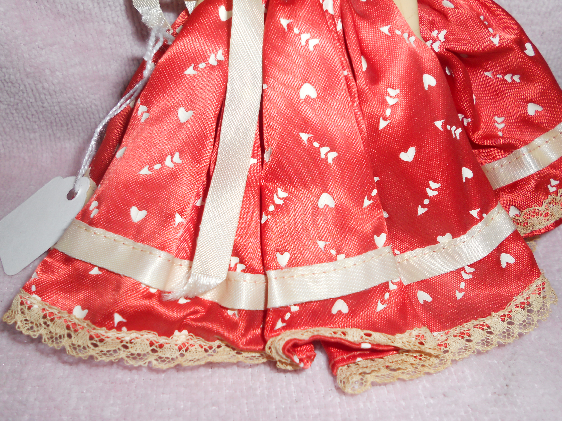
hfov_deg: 56.8
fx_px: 520
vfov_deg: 44.2
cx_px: 281
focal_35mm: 32
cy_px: 210
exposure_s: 1/25
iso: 80
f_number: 8.8
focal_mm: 5.8
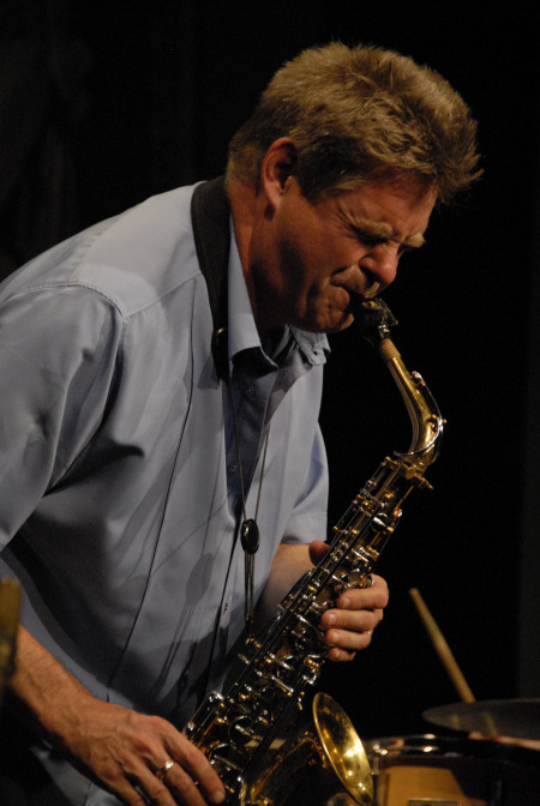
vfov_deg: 8.1
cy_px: 403
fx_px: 5719
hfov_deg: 5.4
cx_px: 270
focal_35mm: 255
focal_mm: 170
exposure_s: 1/160
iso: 1600
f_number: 5.6
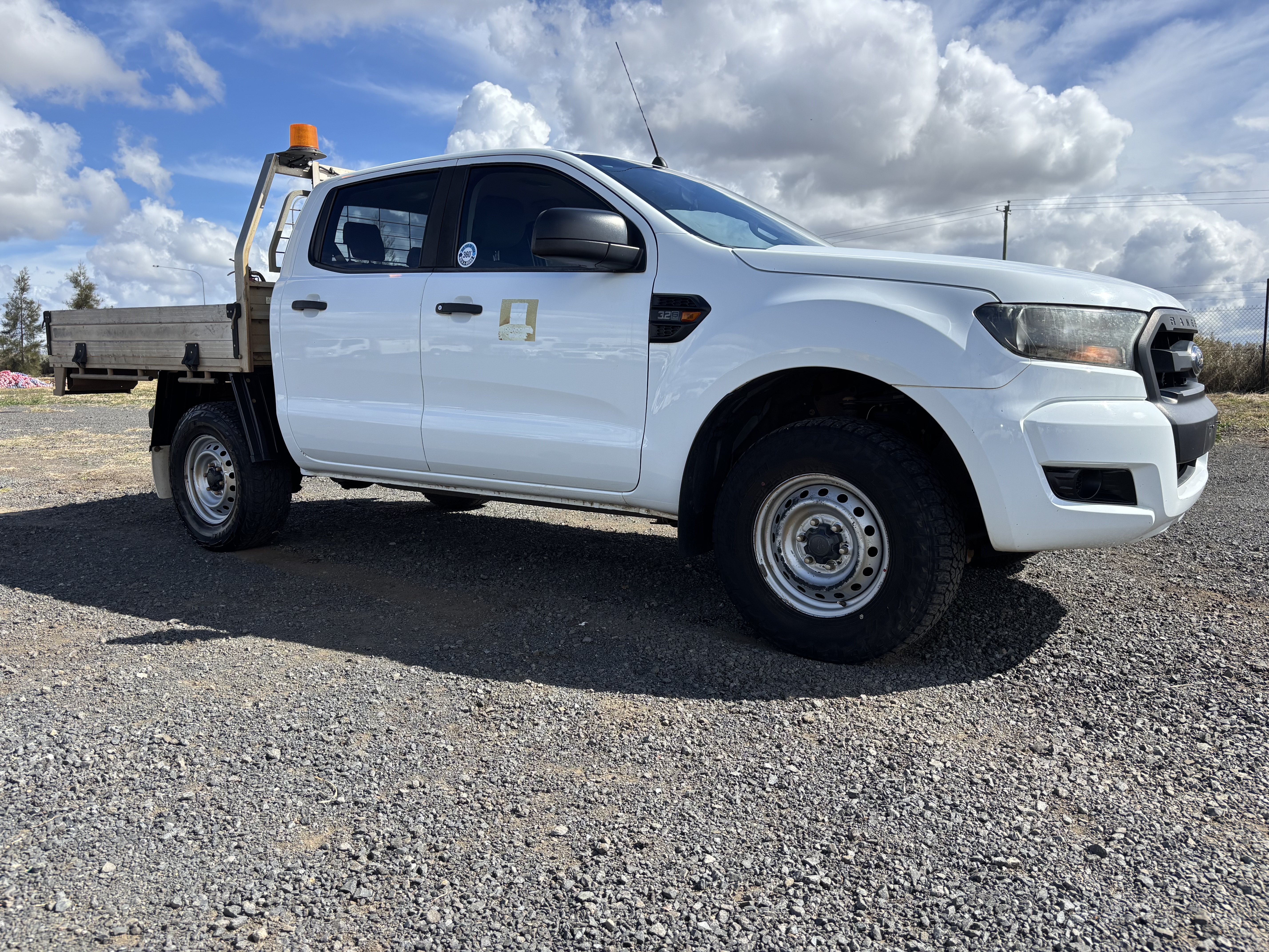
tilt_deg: -6.4
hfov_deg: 67.3
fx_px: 953
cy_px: 476
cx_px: 634
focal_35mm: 26
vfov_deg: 53.1
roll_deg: +0.4
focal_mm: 5.96
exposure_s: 1/3106
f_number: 1.6
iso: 50
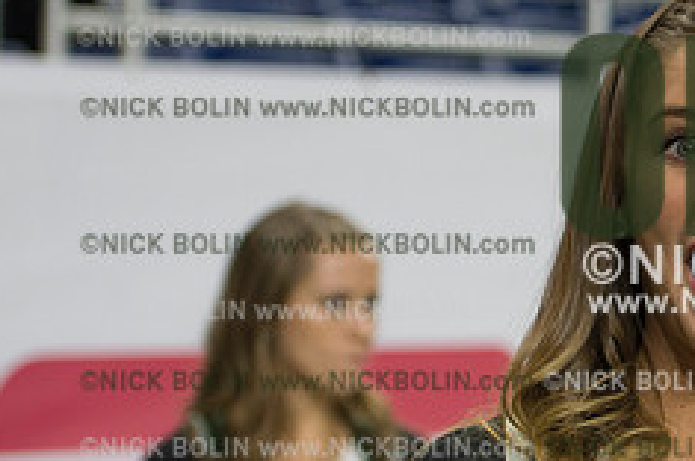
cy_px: 174
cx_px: 769
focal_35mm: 173
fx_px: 3335
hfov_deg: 11.7
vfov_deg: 7.9
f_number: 3.5
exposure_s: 1/1600
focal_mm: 70
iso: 2500
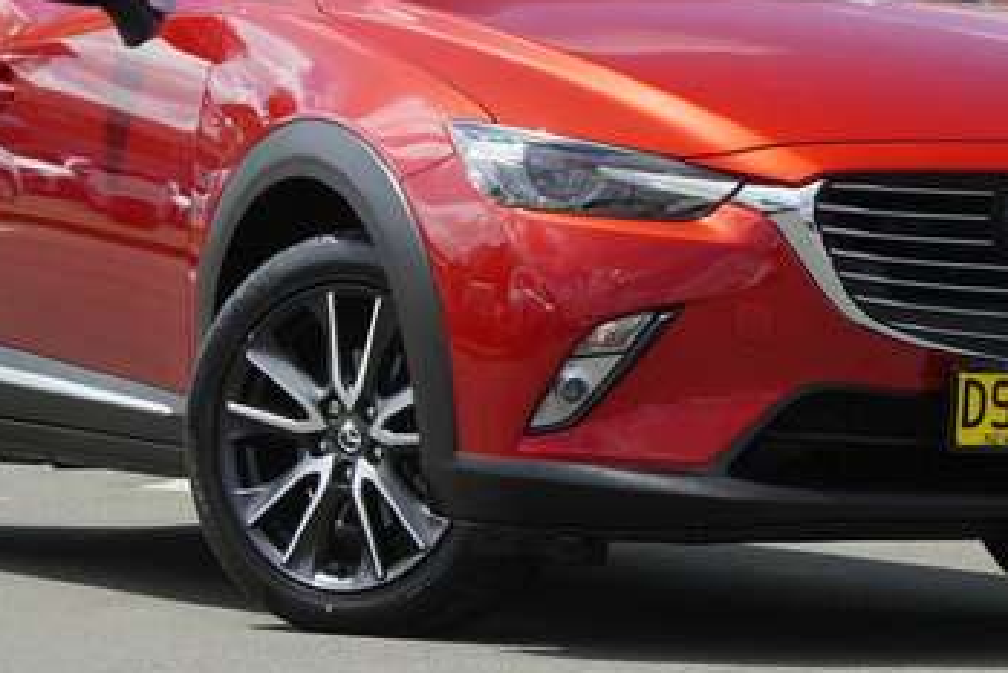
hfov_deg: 9.1
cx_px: 534
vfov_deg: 6.1
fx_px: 6358
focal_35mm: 227
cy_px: 150
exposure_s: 1/800
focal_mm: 88
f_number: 8
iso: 800
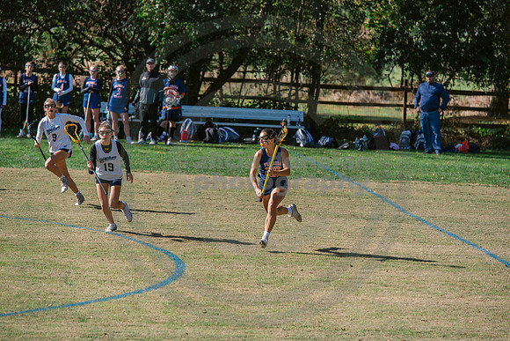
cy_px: 171
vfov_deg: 6.9
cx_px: 255
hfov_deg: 10.3
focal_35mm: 200
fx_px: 2834
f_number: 5
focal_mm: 200
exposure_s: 1/1600
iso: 250
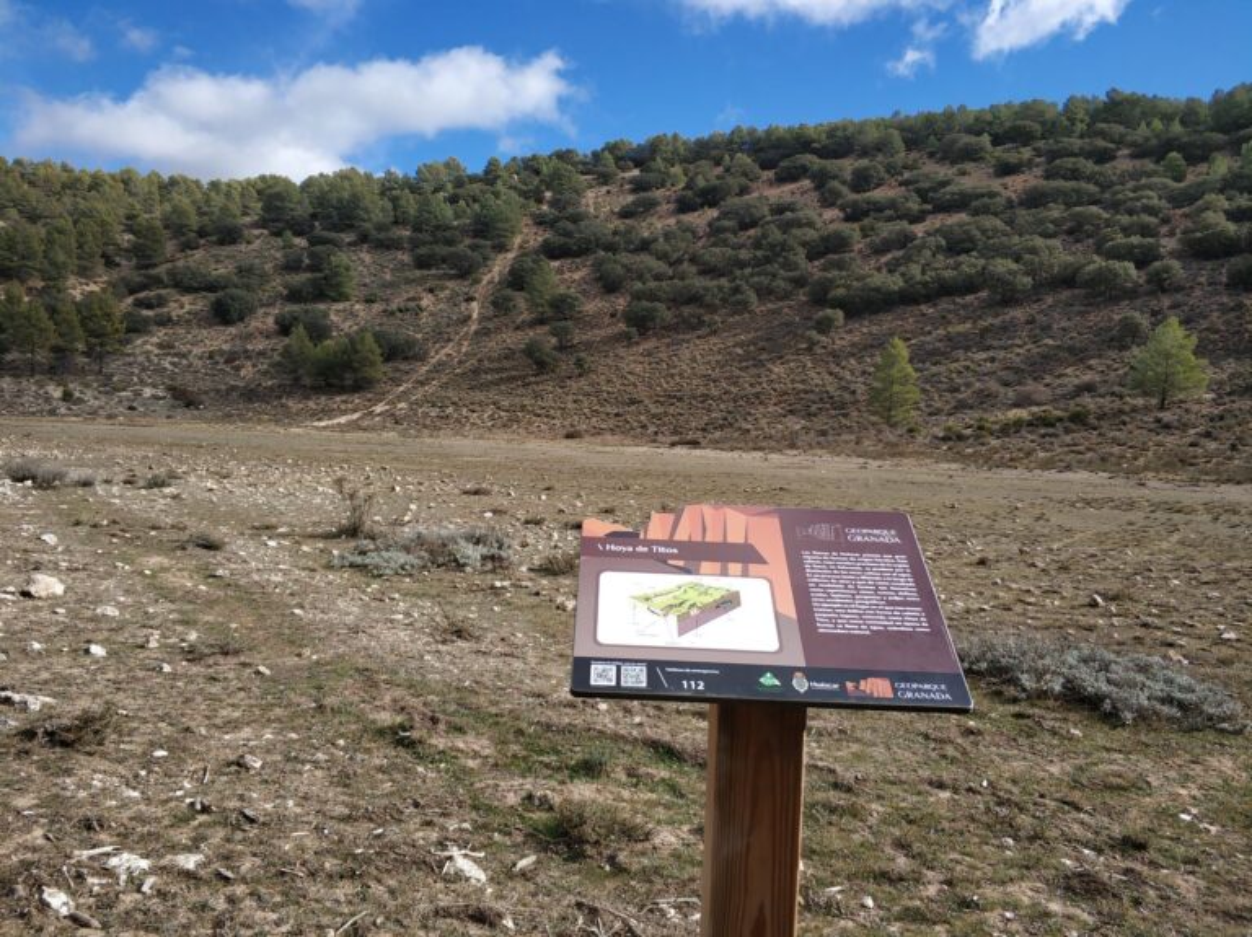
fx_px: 976
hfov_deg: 65.4
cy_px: 468
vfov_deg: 51.3
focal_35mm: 27
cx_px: 626
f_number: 1.8
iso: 103
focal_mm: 3.82
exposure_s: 1/1396
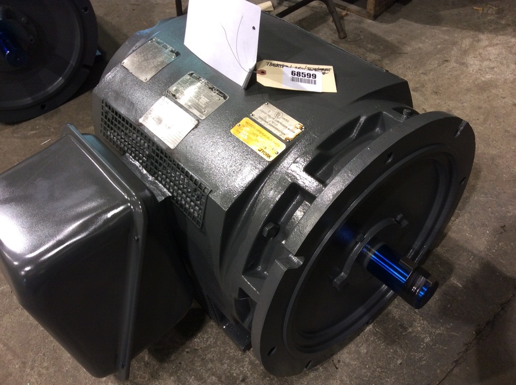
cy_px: 192
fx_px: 491
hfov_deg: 55.4
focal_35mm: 33
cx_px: 258
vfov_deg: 42.9
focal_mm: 3.3
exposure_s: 1/24
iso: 50
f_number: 2.4
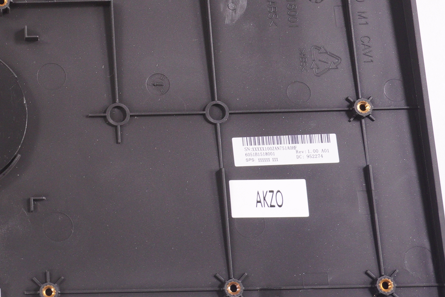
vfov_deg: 14.8
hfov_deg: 21.0
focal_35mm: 92
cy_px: 51
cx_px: -47
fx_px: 1137
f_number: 5.6
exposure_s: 1/125
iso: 400
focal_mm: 24
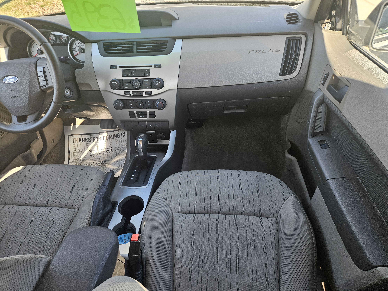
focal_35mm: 23
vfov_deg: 58.9
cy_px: 146
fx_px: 258
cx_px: 194
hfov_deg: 73.9
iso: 100
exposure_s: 1/207
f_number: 1.8
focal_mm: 5.4
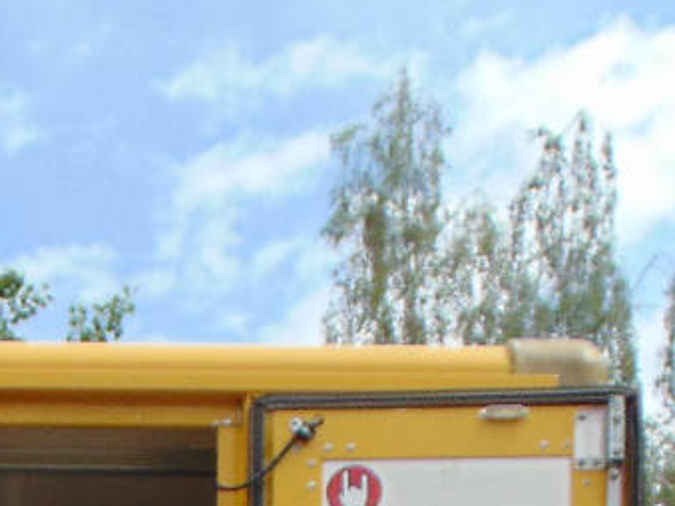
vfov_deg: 10.8
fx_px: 2300
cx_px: -151
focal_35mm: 118
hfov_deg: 16.0
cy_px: 1187
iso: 80
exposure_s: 1/1000
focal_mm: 4.5
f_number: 3
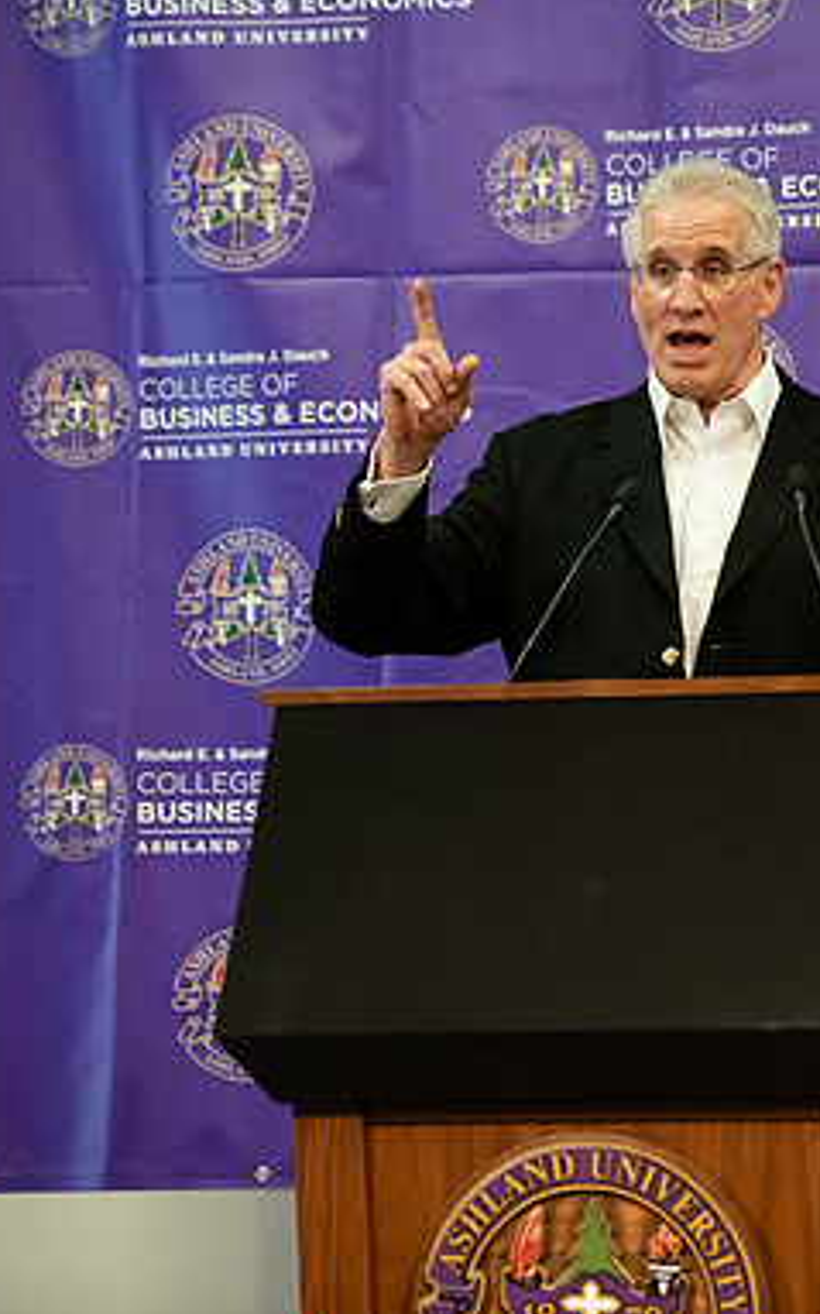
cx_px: 947
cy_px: 657
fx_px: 6408
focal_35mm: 179
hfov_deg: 7.3
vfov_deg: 11.7
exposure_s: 1/200
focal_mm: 116
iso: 2000
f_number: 3.2
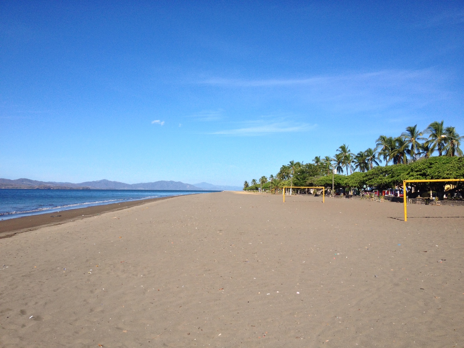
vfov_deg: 40.7
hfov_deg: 52.6
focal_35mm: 35
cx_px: 232
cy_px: 174
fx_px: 469
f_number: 2.4
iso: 50
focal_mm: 4.28
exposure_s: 1/2762
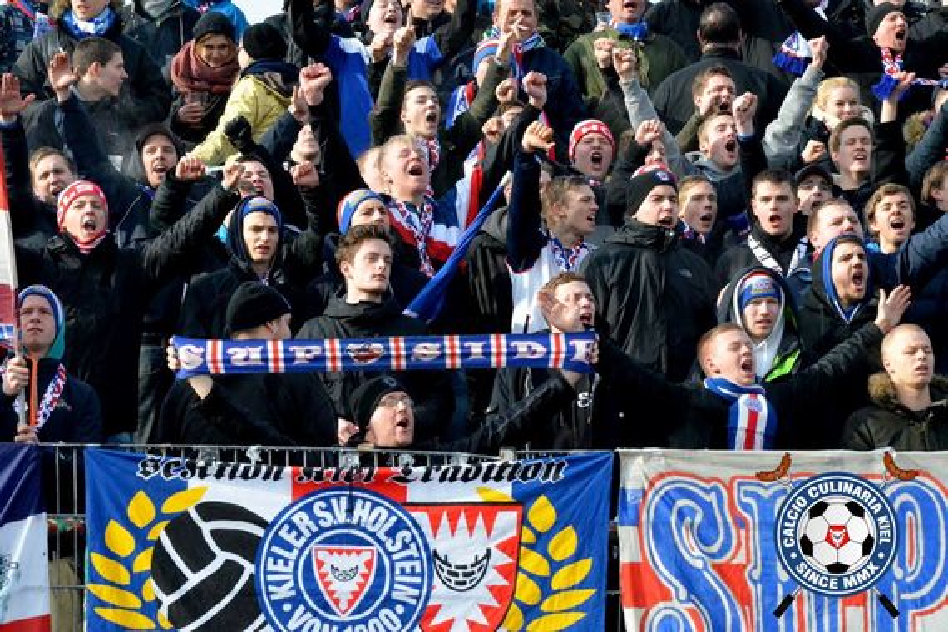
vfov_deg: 8.2
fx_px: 4424
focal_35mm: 168
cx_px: 474
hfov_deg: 12.2
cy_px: 316
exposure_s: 1/2500
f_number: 11
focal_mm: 112
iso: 5000
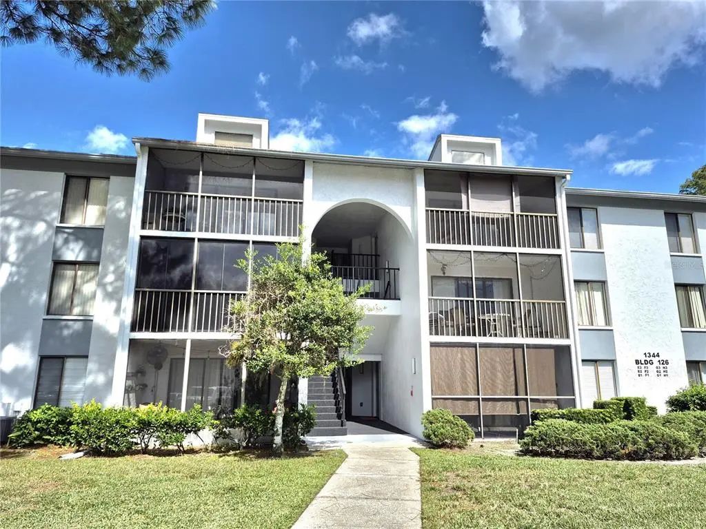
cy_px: 264
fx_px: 469
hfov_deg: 73.9
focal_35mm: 23
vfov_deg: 58.9
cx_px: 353
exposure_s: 1/2500
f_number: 1.8
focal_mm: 5.4
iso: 25
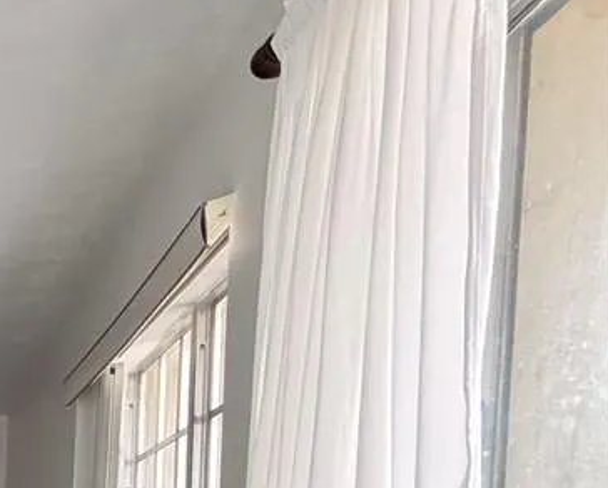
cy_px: 665
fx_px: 1081
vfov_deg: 22.3
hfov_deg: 17.1
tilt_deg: -3.1
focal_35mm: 60
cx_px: -723
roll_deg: -0.2
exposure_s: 1/80
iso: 320
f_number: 2.2
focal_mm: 2.22
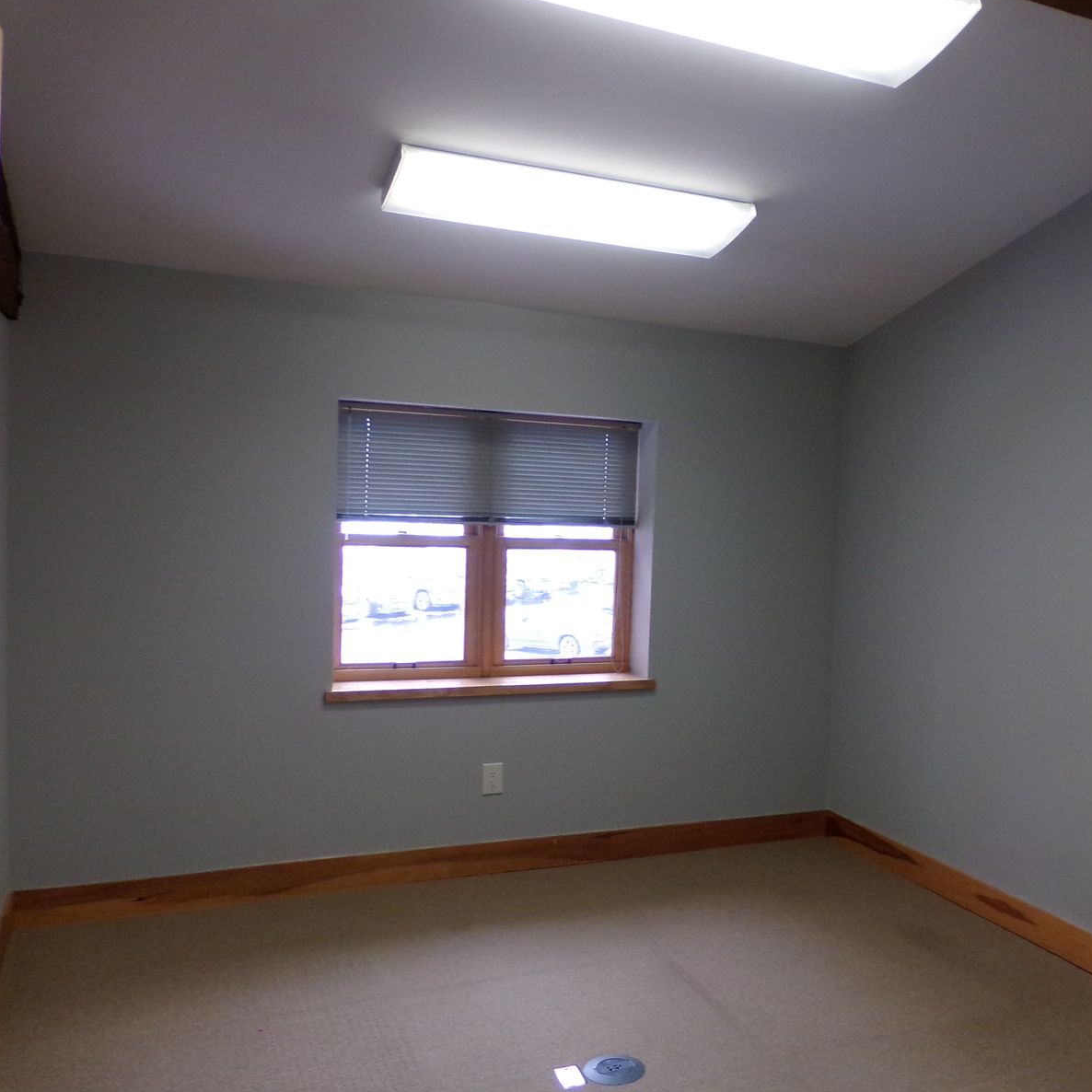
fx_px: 1106
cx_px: 721
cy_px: 541
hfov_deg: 51.6
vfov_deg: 52.5
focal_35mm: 31
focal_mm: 4.7
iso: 200
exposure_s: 1/58
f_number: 3.2
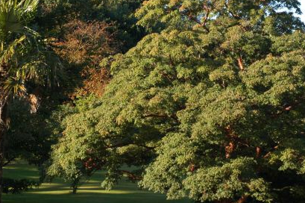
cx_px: 194
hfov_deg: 14.5
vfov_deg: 9.7
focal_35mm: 141
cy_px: 102
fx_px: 1194
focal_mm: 60
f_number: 6.3
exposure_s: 1/160
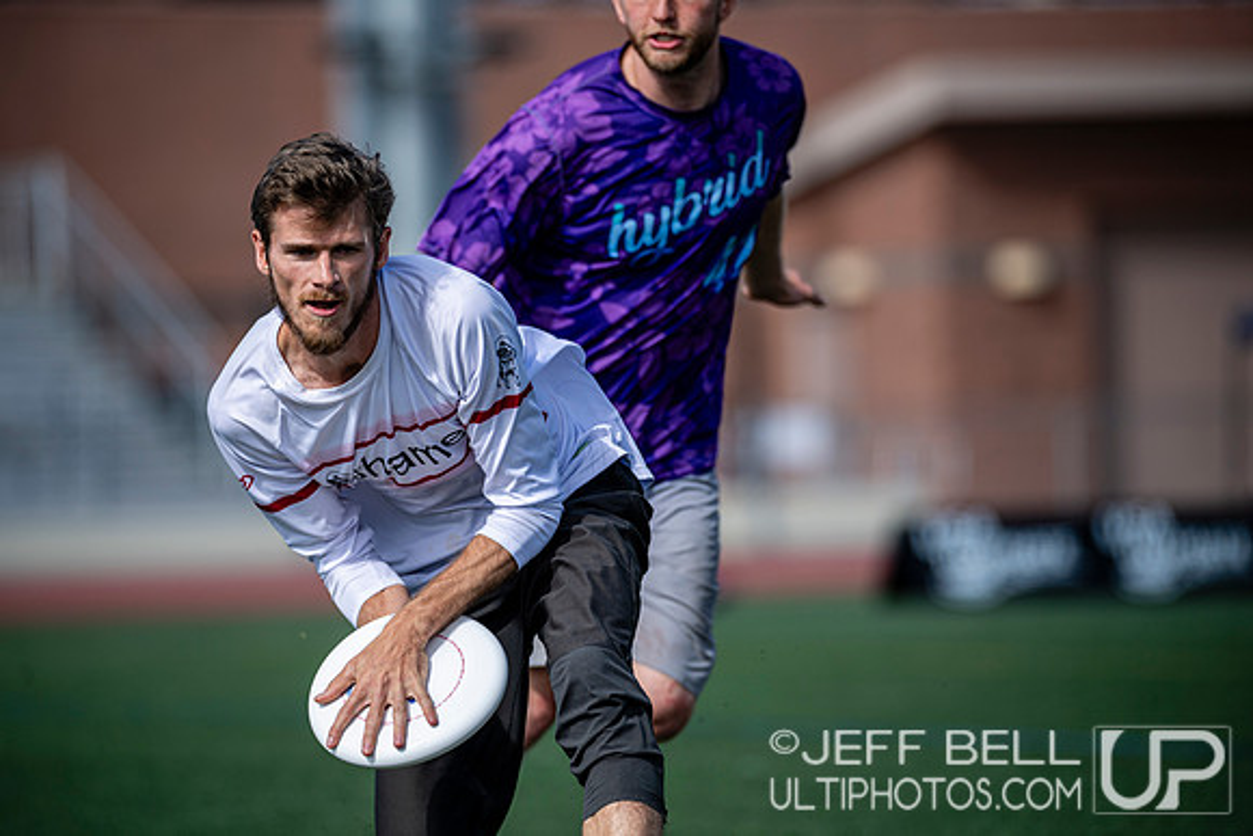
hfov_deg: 8.6
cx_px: 626
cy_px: 418
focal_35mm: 240
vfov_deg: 5.7
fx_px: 8355
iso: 100
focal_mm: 240
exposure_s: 1/2500
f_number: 3.2
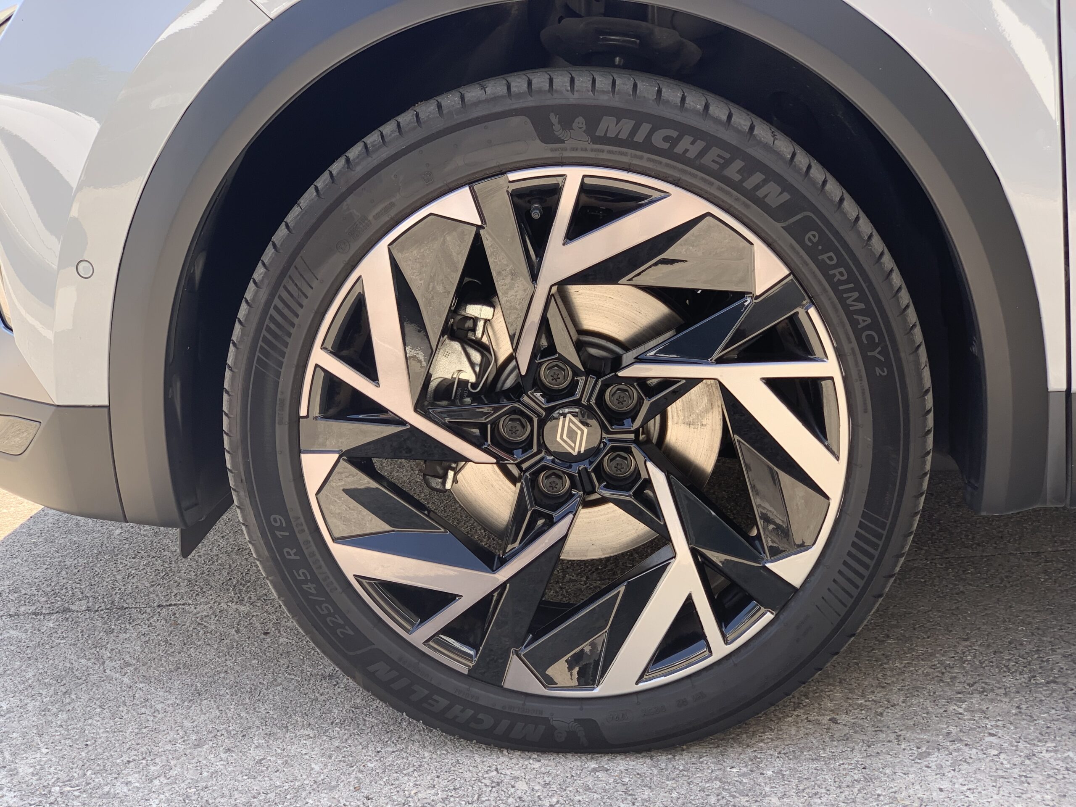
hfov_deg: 36.8
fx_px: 1616
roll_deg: -0.2
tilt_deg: -15.0
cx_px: 538
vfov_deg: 28.0
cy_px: 404
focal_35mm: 52
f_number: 2.4
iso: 16
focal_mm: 6
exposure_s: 1/119
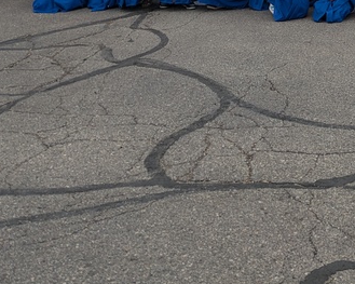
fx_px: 798
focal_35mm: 76
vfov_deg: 18.8
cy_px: -82
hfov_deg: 23.9
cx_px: 359
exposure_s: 1/411
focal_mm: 5.43
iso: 50
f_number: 1.89
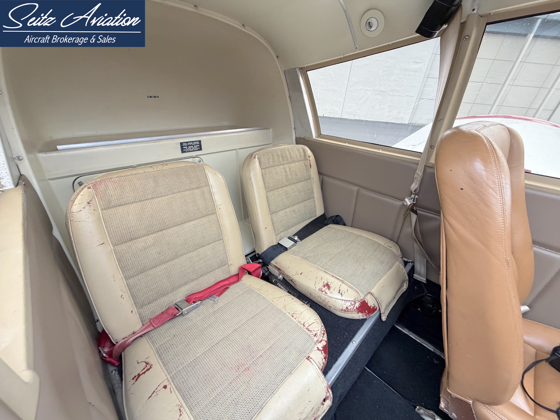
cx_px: 280
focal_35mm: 14
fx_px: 226
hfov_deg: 102.1
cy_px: 210
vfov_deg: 85.7
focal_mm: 2.22
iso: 320
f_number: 2.2
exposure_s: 1/94
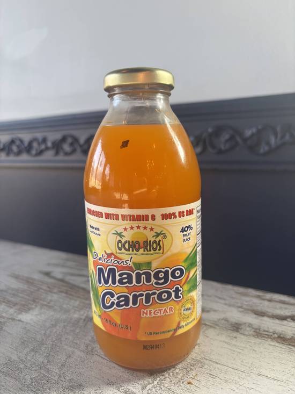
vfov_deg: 67.3
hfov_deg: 53.1
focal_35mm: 26
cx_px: 148
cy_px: 197
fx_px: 295
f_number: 1.6
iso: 100
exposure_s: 1/120
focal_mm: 5.96
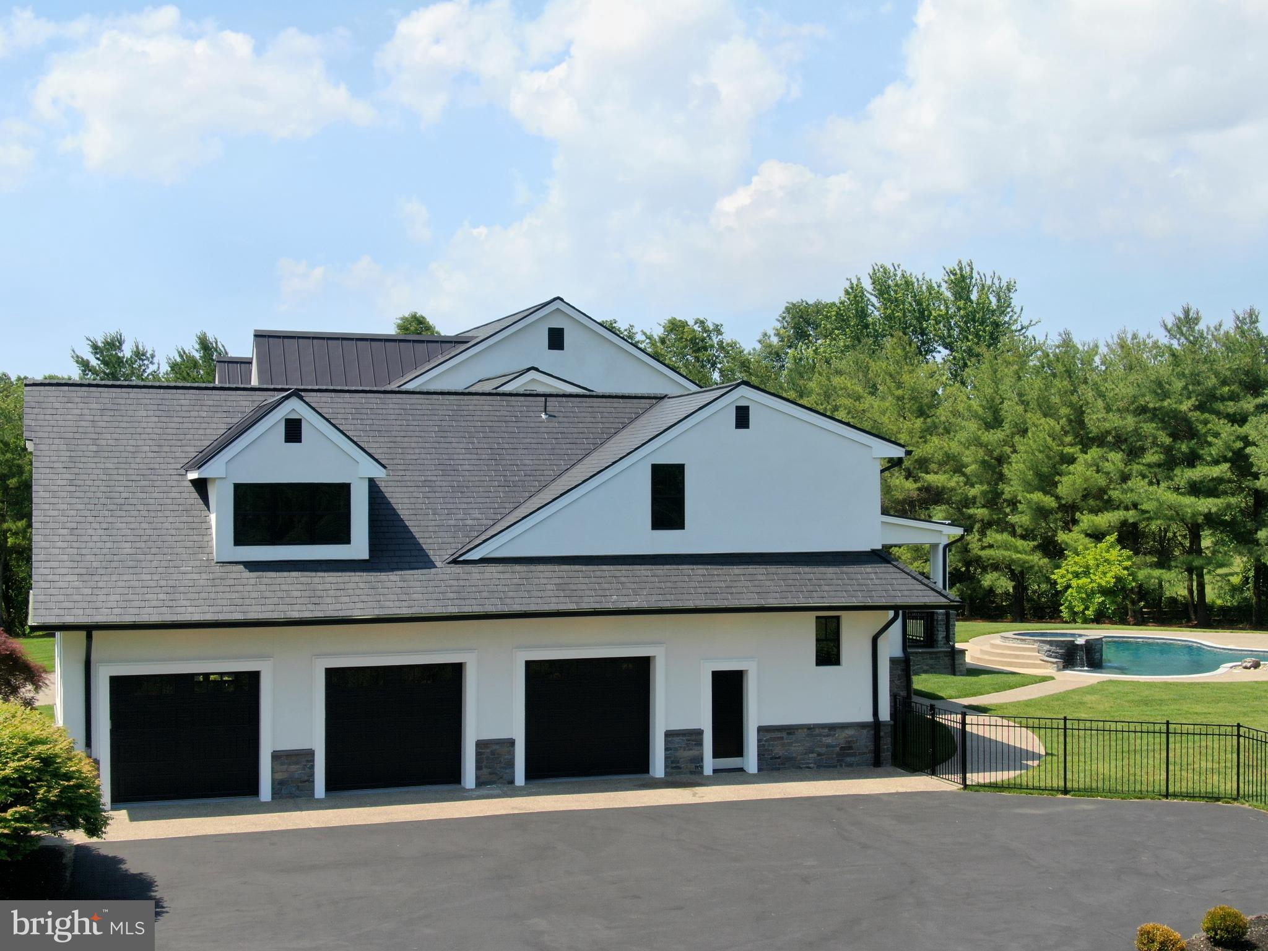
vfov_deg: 30.3
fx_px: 1758
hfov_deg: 39.7
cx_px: 634
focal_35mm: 48
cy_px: 476
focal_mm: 8.6
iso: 100
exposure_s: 1/640
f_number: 3.8
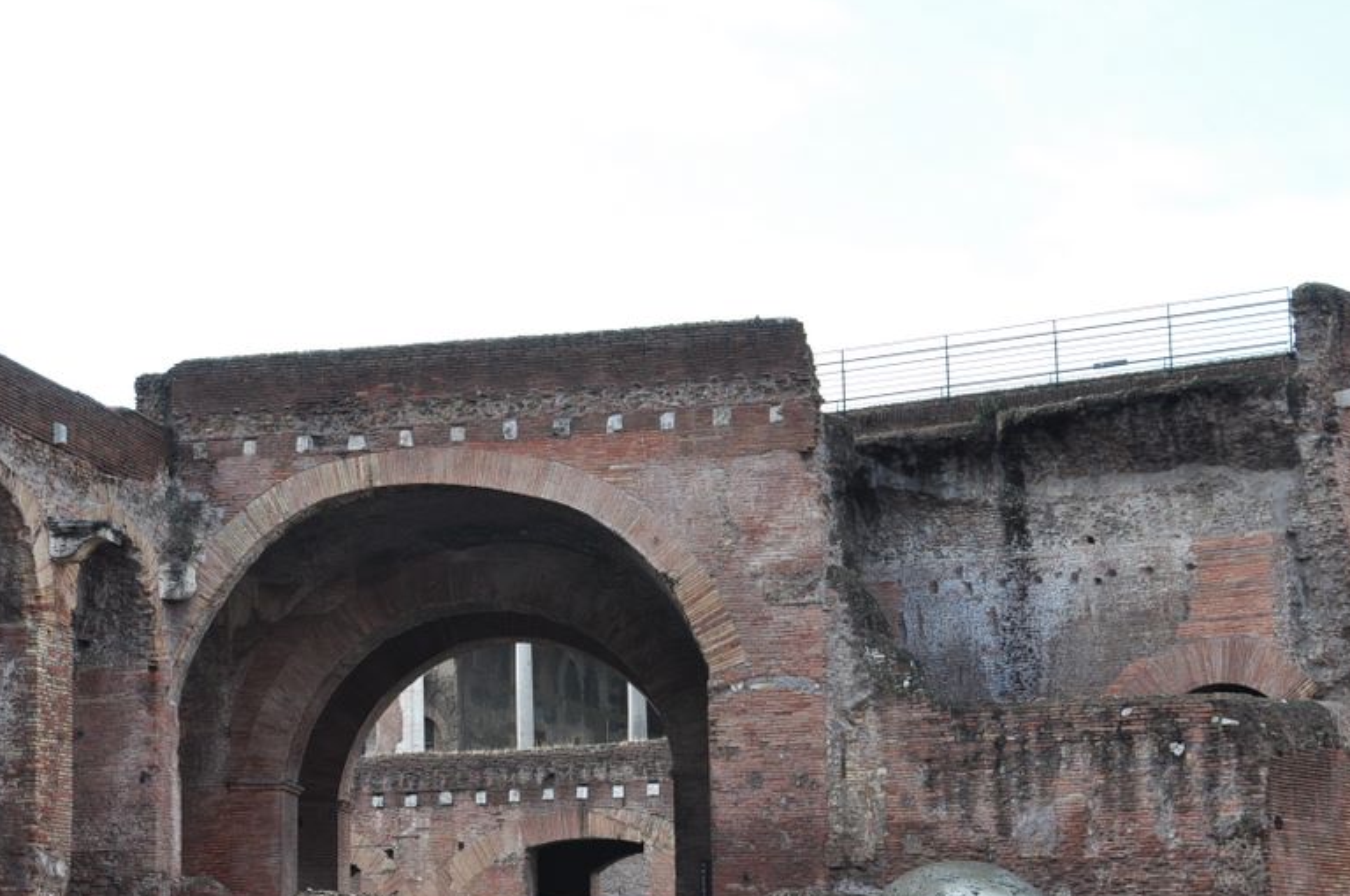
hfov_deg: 24.2
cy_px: 476
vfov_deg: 16.2
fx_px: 3146
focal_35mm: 84
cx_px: 612
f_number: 9
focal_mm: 42
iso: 200
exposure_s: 1/125
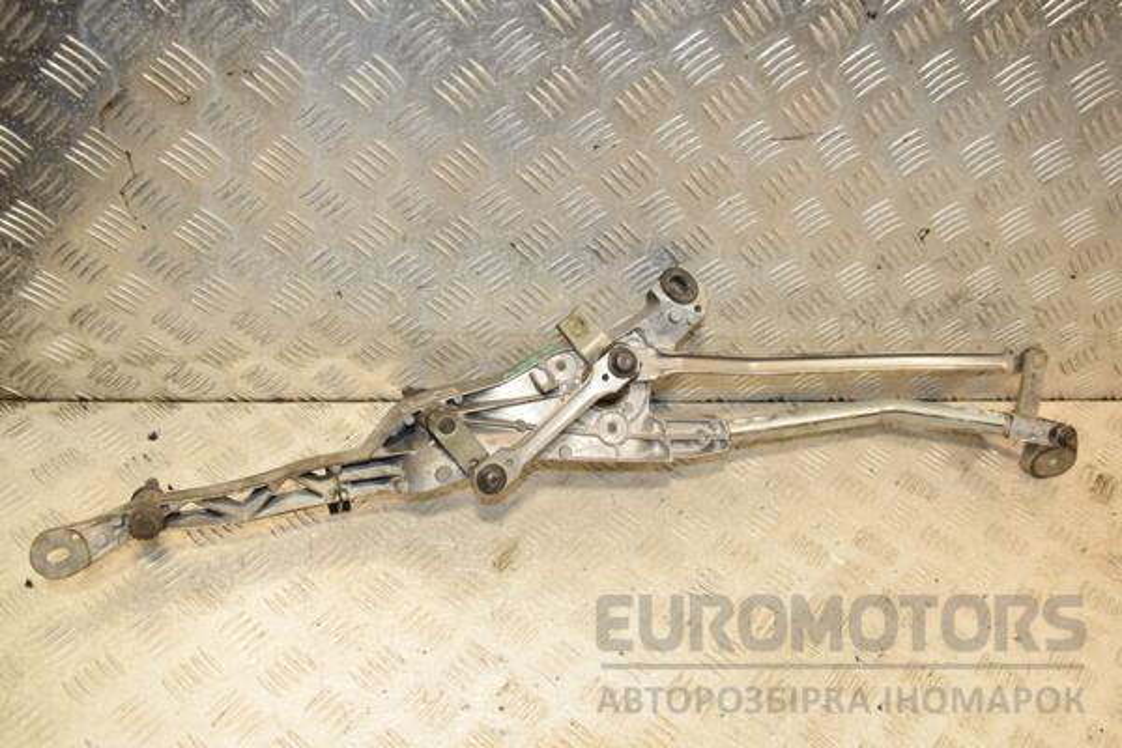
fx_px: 982
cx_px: 561
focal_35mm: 32
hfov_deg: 59.5
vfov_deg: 41.7
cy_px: 374
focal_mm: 21
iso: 800
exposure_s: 1/200
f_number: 6.3
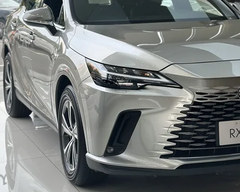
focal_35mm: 91
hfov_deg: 20.9
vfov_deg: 16.8
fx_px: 646
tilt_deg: -4.8
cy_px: 39
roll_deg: +0.8
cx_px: 169
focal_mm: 6.86
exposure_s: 1/469
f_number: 1.78
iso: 80
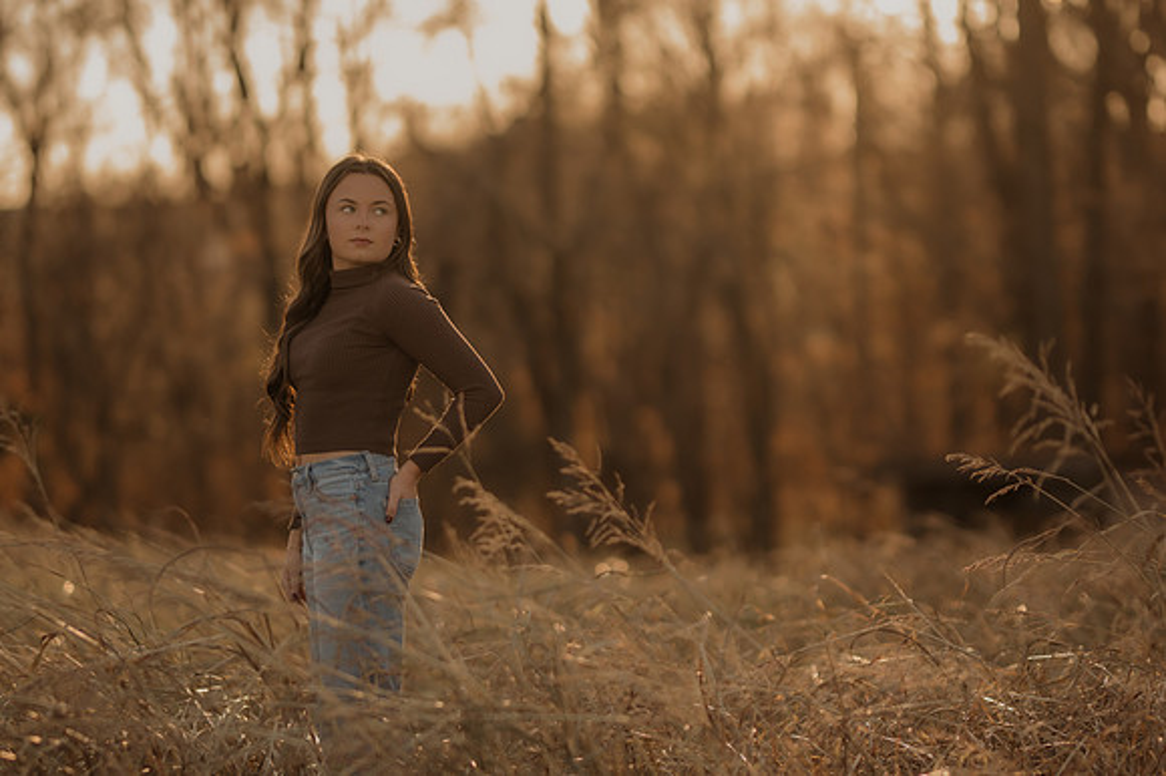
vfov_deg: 10.8
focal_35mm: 127
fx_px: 4111
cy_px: 388
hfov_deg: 16.1
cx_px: 583
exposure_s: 1/1250
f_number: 1.4
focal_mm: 85
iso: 200
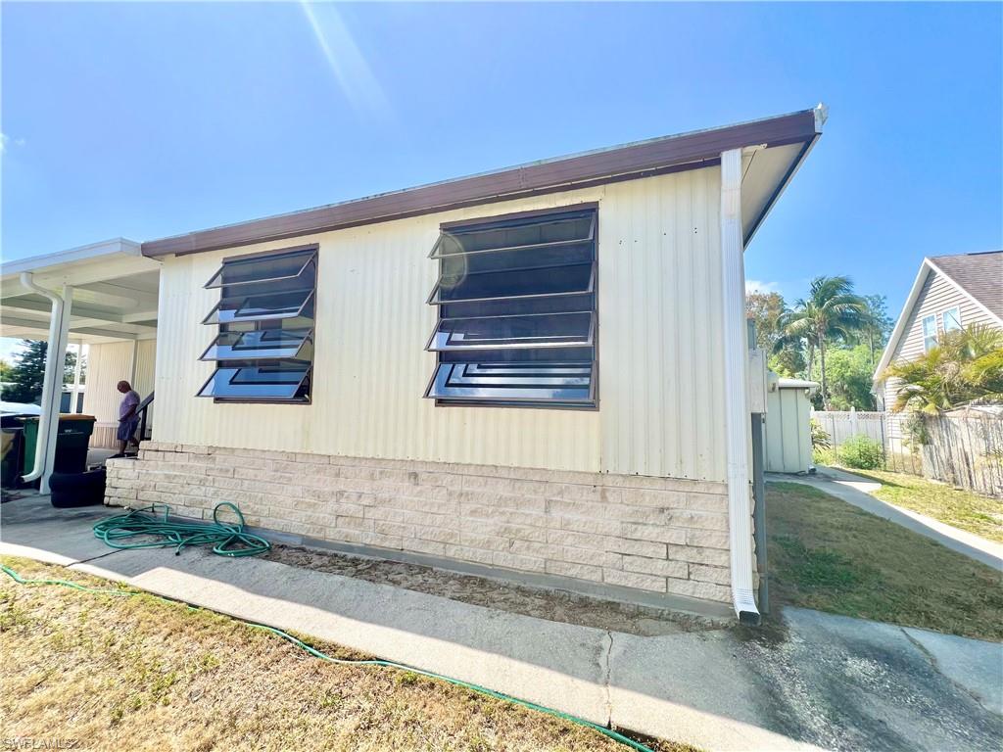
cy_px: 376
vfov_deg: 89.9
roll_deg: -1.6
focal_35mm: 13
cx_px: 502
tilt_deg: +4.6
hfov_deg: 106.2
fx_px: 377
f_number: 1.8
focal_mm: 1.57
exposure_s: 1/995
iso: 32
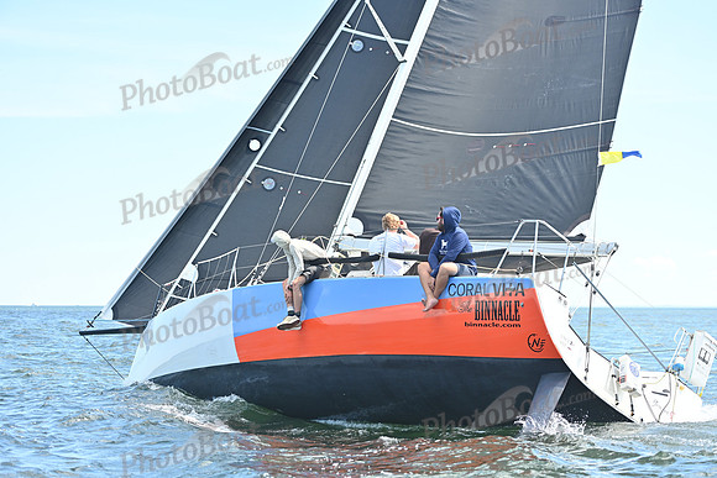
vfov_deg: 19.5
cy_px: 239
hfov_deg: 28.8
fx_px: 1394
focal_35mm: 70
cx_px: 358
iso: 250
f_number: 3.5
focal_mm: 70
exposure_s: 1/1250
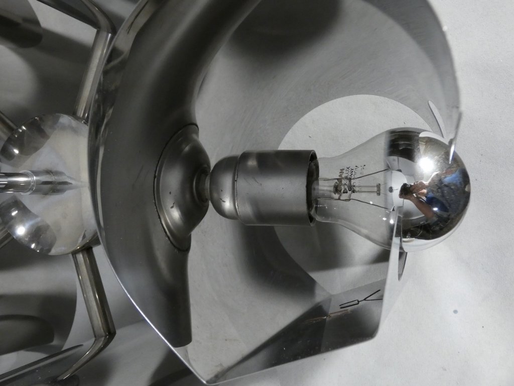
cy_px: 193
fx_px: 520
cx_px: 257
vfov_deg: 40.7
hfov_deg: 52.6
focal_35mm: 35
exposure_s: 1/80
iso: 640
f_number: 3.4
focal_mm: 6.2
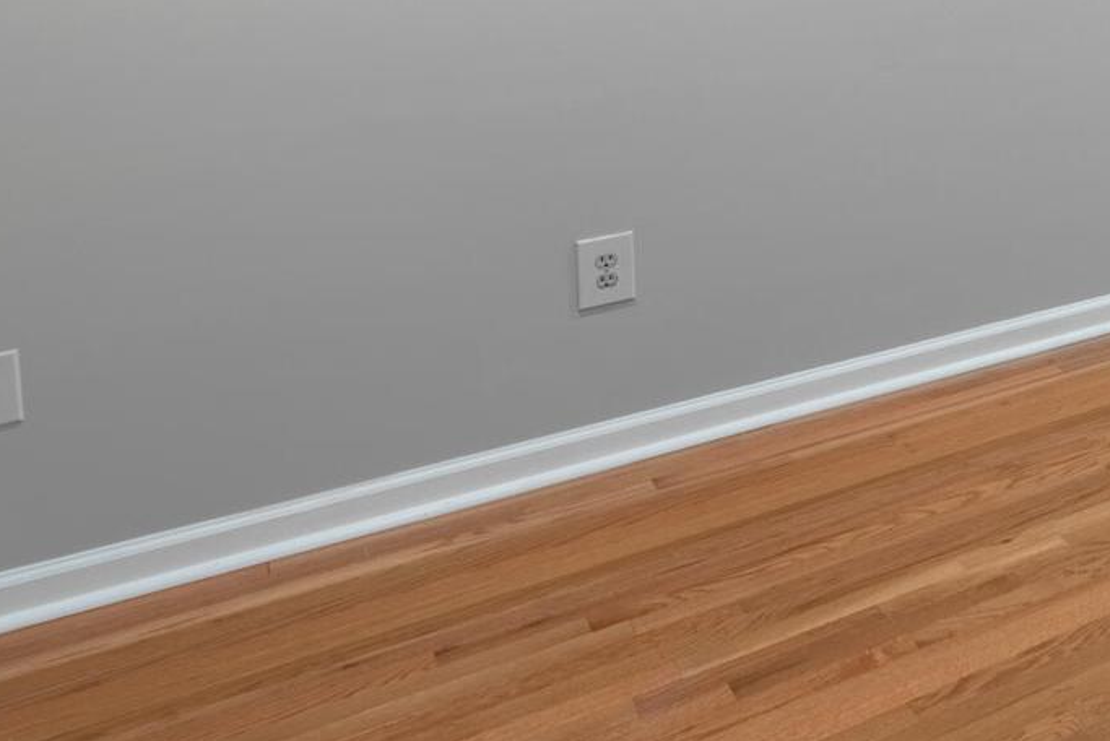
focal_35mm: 42
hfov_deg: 31.0
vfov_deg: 28.0
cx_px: 1568
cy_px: -144
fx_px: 1295
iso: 200
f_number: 8
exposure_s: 1/400
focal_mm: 14
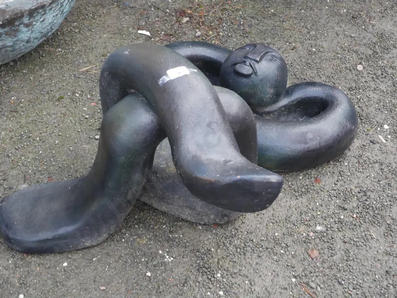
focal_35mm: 68
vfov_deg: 21.6
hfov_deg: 28.6
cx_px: 198
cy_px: 149
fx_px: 780
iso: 800
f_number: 5.4
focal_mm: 34
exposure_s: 1/80
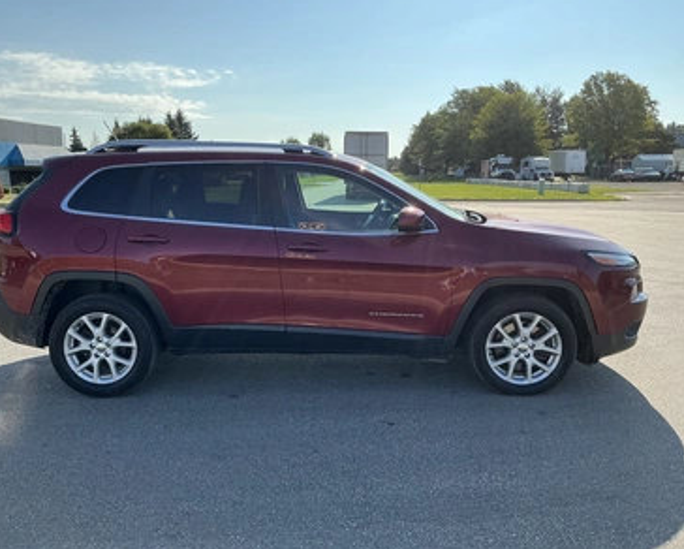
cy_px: 271
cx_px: 323
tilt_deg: -7.3
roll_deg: +1.2
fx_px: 608
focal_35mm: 30
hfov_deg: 58.7
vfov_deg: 48.6
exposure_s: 1/1577
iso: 25
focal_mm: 3
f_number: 1.8
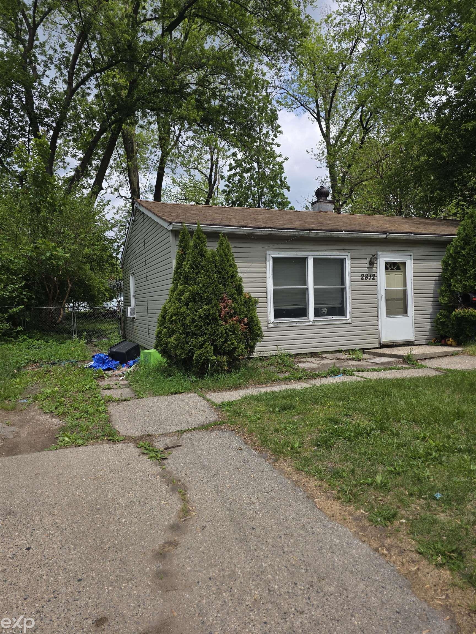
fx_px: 422
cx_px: 238
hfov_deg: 58.9
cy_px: 317
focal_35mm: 23
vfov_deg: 73.9
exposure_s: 1/6150
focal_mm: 6.3
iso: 80
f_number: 1.7
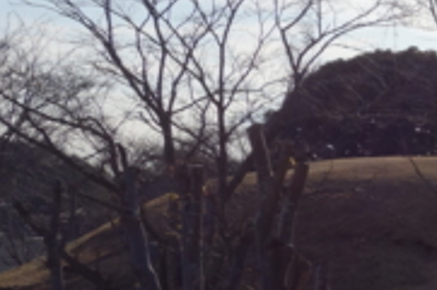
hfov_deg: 14.8
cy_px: 170
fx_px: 1503
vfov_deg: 11.0
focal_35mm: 124
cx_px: 751
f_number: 6.3
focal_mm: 10.4
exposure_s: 1/800
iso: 125
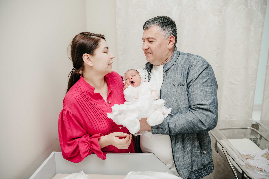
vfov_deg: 41.1
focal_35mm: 32
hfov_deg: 58.7
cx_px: 134
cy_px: 90
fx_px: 239
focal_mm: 32
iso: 160
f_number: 4
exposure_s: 1/160
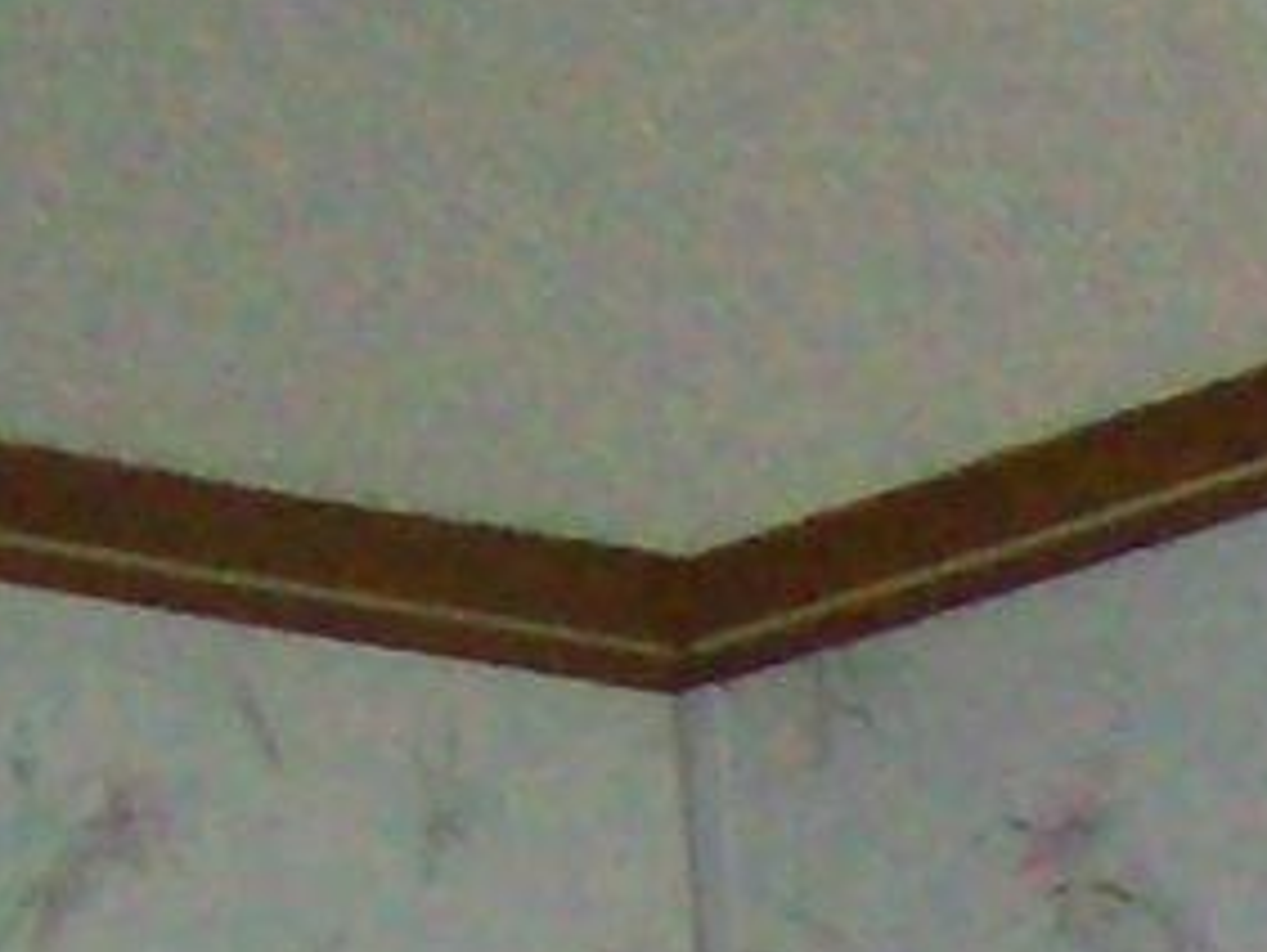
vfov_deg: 5.3
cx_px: 3805
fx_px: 9561
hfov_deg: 6.8
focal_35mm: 261
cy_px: 3063
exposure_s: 1/128
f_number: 2.7
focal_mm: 6
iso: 400
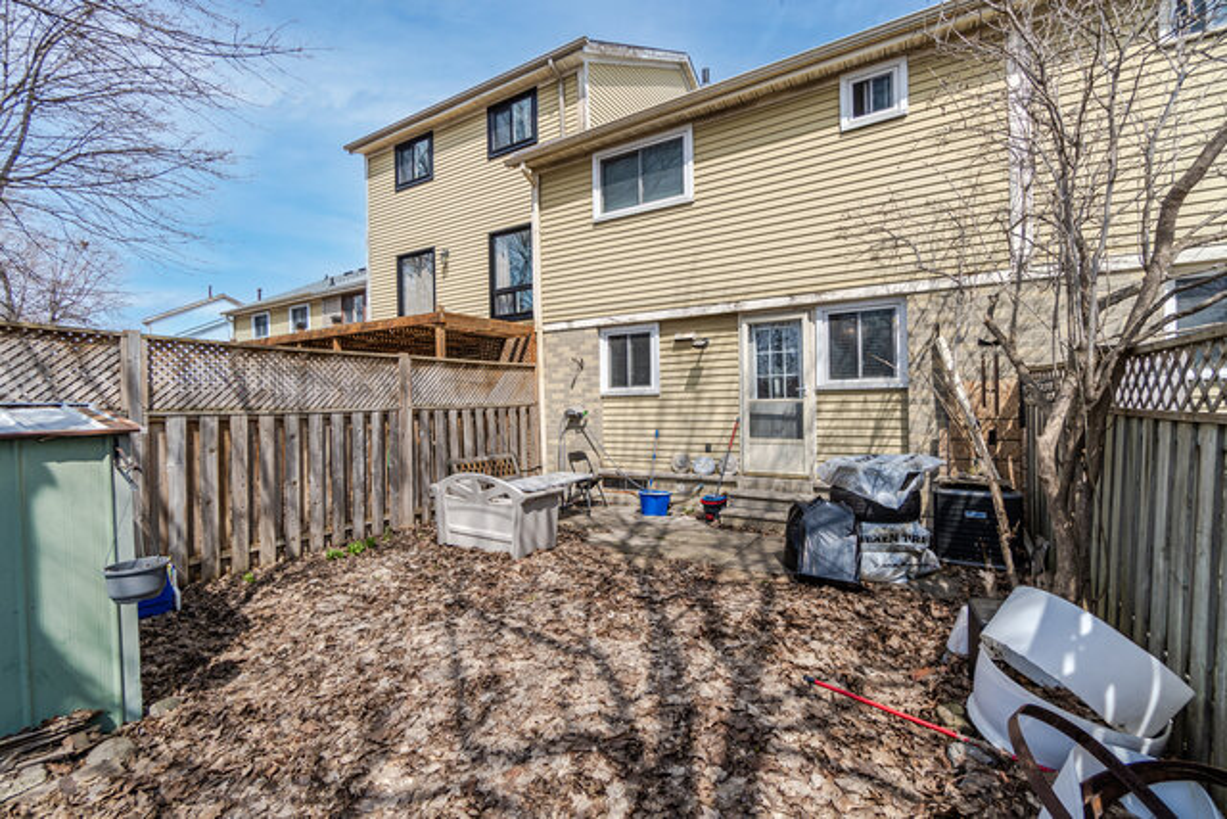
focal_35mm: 15
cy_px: 410
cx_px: 614
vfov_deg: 77.4
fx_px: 511
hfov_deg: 100.4
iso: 80
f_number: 7.1
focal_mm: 10
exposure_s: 1/640
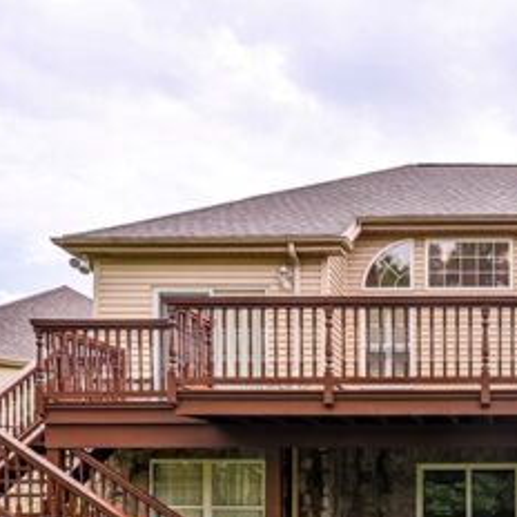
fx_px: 693
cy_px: 484
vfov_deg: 37.7
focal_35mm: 41
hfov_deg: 35.7
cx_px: 550
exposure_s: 1/50
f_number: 8
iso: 100
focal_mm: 14
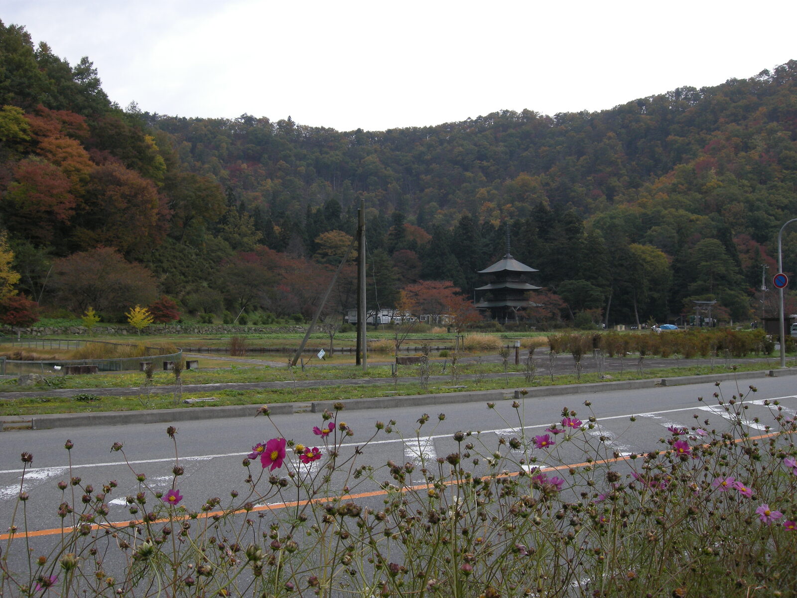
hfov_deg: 52.6
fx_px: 806
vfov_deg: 40.7
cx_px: 398
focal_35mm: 35
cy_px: 299
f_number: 4.8
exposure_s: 1/60
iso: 64
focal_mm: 7.5
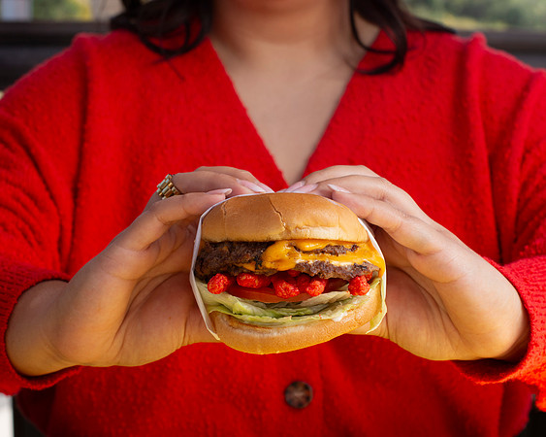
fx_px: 1081
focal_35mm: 67
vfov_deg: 22.8
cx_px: 241
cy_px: 256
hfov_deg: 28.3
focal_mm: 50
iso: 200
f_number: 7.1
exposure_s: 1/200
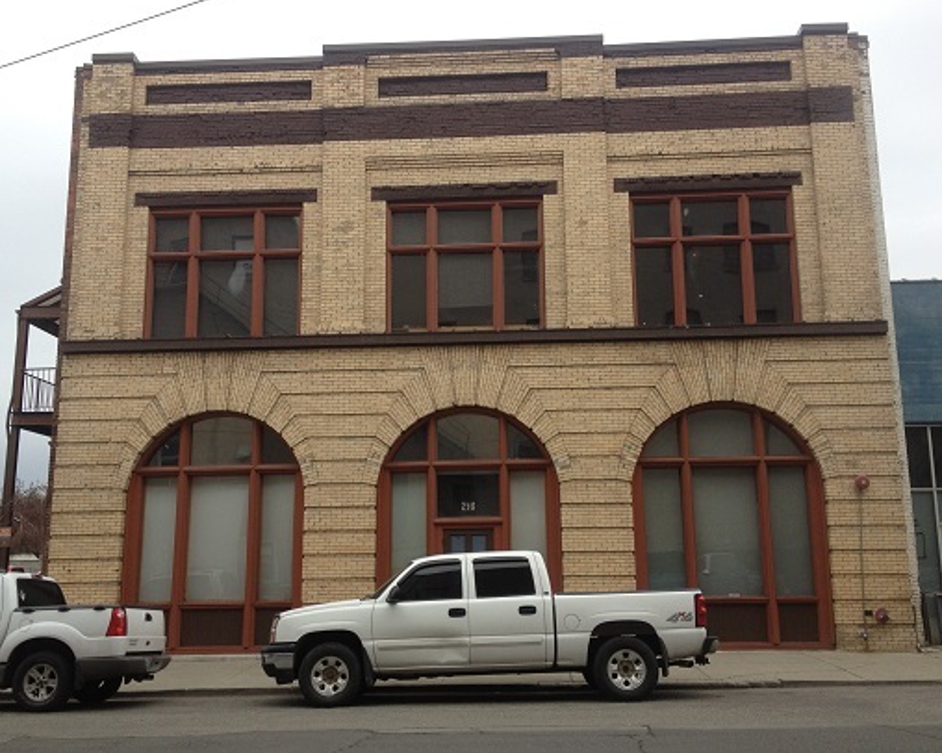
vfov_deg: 40.1
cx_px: 449
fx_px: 1031
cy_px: 373
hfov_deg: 49.1
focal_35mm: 37
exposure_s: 1/378
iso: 50
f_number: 2.4
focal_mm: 4.28
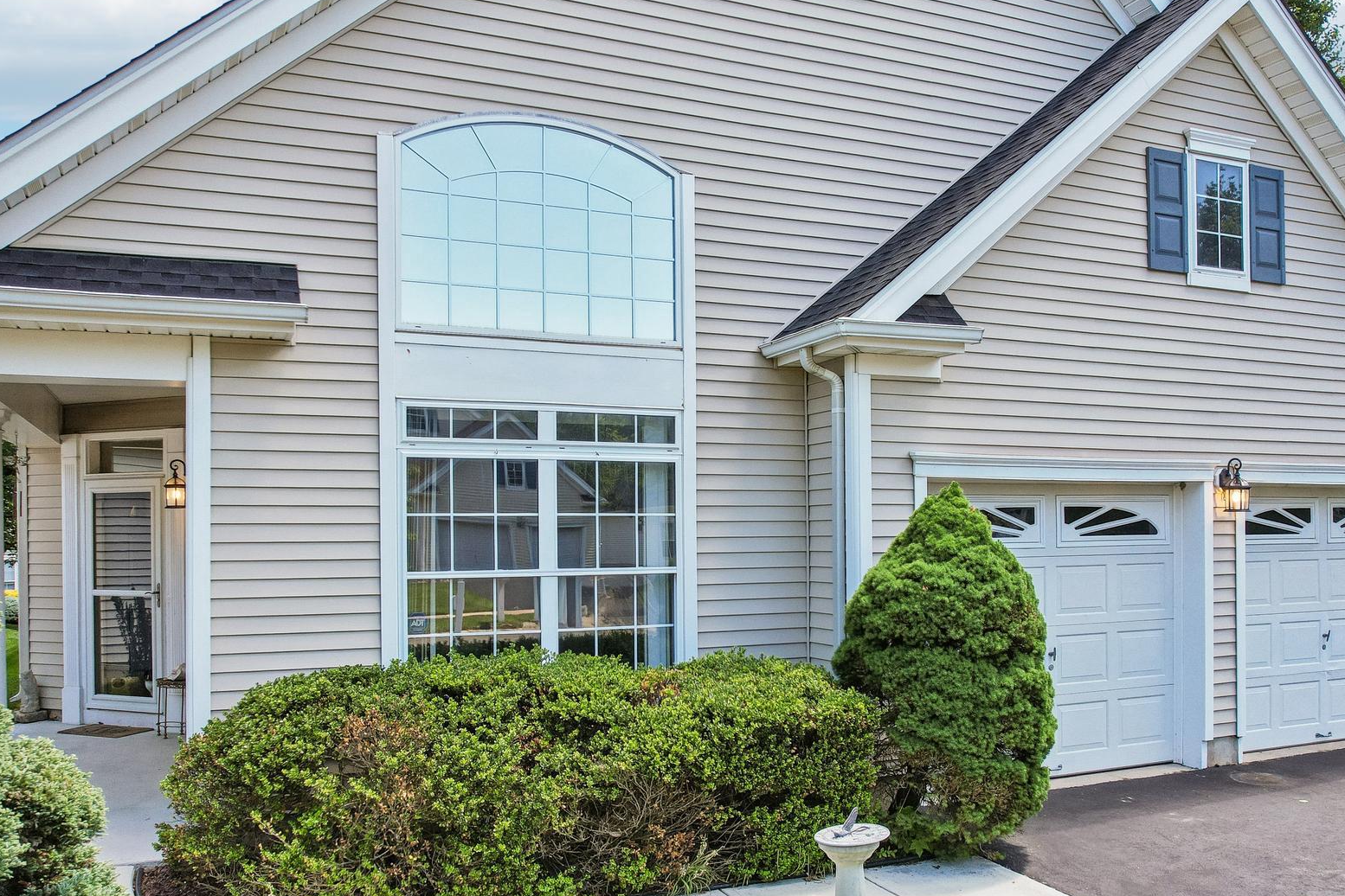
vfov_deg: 44.8
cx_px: 701
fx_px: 1083
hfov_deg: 63.6
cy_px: 525
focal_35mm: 29
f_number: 2.8
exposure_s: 1/730
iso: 150
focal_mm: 8.4
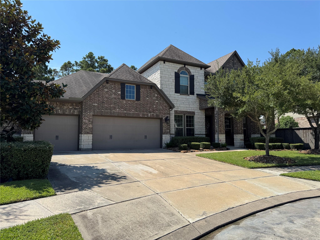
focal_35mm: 24
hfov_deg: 71.6
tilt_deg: +4.0
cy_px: 120
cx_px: 160
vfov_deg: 56.8
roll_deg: +0.2
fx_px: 222
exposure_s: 1/4608
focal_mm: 6.76
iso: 80
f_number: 1.78
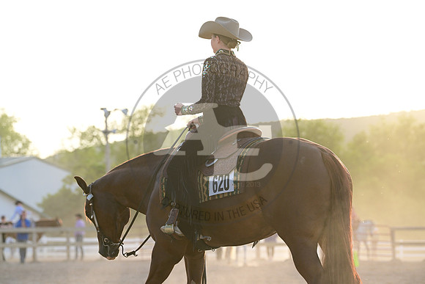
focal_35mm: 140
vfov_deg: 9.8
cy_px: 142
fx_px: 1653
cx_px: 212
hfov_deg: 14.7
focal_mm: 140
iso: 1250
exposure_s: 1/1600
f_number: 5
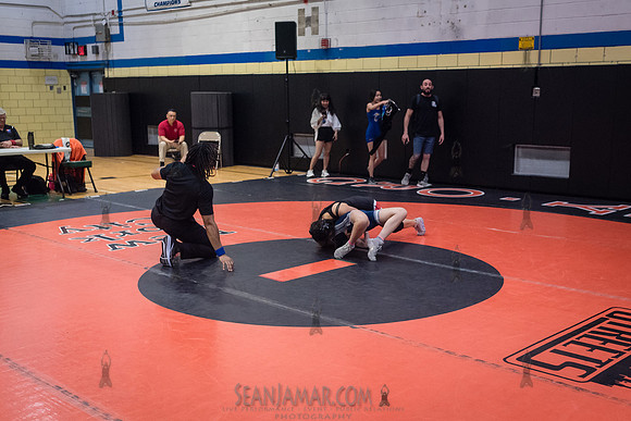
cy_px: 250
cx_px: 342
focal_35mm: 43
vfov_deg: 31.5
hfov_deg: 45.8
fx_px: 745
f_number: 3.2
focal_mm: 35
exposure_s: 1/400
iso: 5000
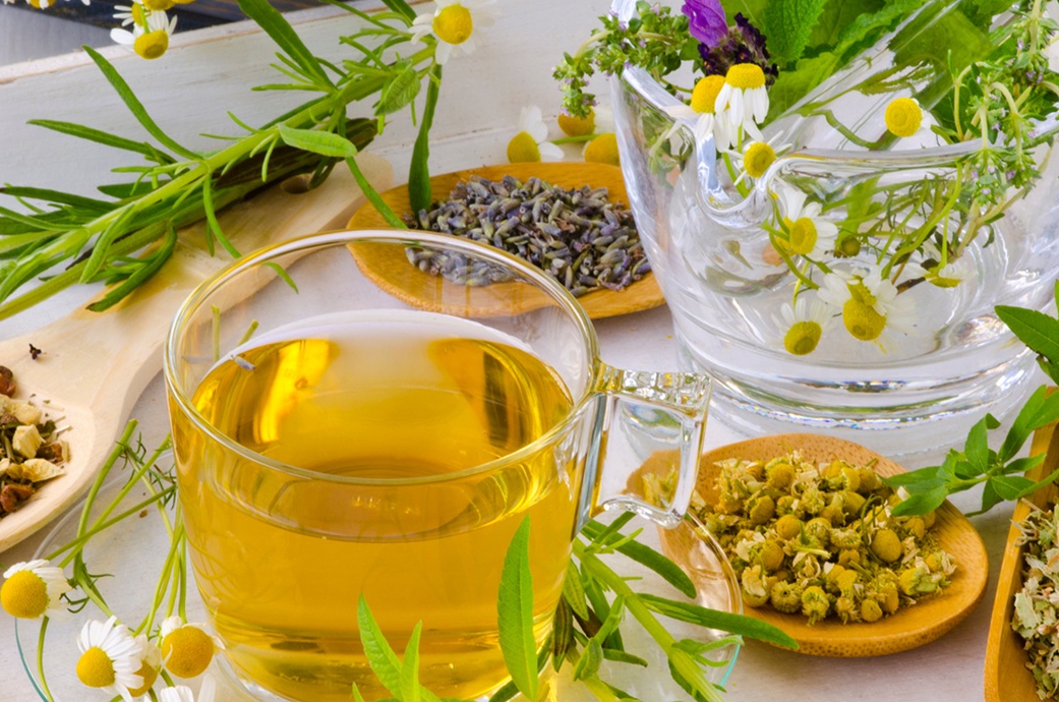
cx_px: 502
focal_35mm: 238
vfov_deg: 5.8
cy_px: 350
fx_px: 6981
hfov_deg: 8.7
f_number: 22
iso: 100
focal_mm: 105
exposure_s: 1/2.5
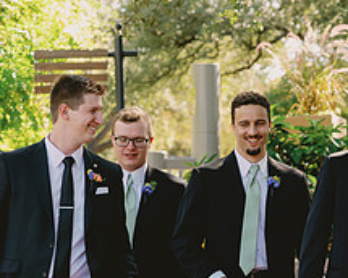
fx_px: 2245
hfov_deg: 8.8
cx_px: 278
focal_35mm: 218
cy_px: 264
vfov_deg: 7.1
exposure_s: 1/400
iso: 400
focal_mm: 86
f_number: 4.5
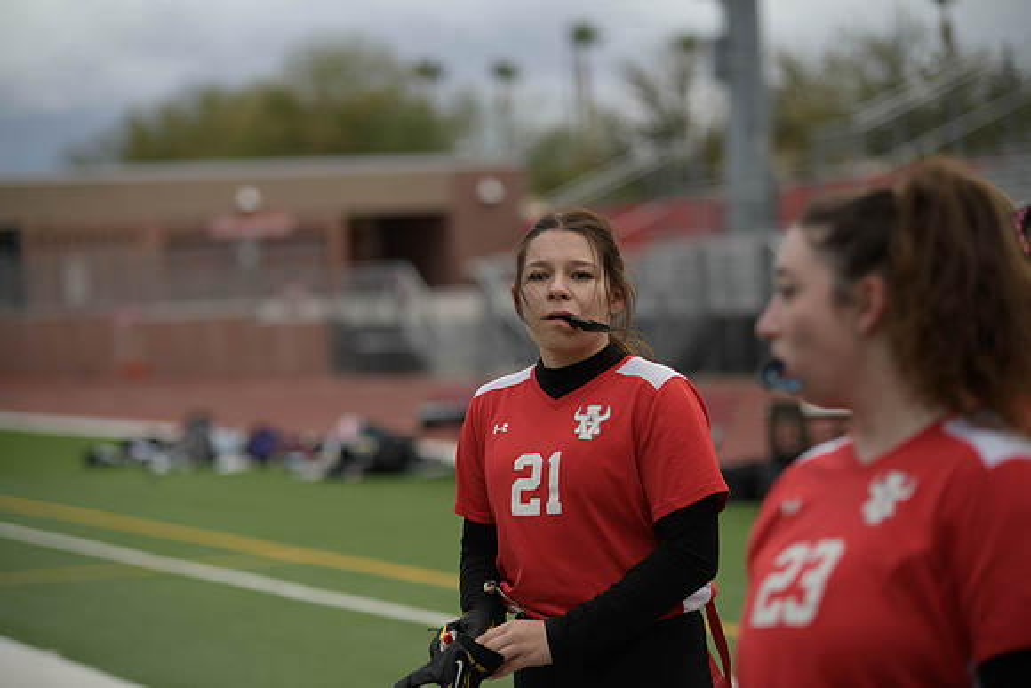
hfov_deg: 18.6
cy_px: 344
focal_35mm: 110
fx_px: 3151
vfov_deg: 12.5
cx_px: 516
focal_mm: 110
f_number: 2.8
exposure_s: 1/200
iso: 110
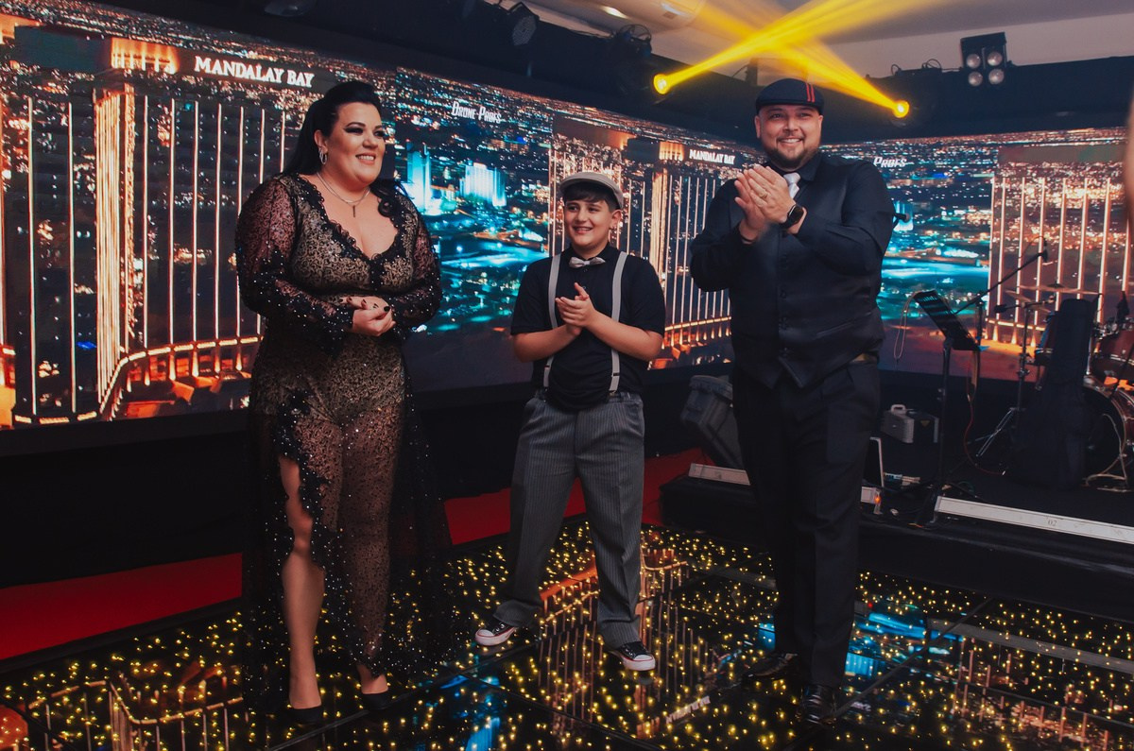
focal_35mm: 31
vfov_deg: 41.8
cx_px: 600
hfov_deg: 59.9
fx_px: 983
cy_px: 372
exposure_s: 1/50
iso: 500
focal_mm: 18
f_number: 3.5
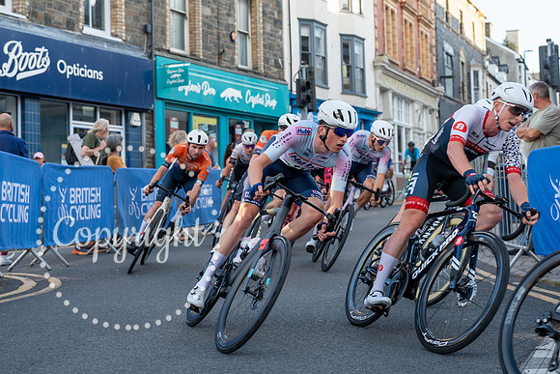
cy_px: 140
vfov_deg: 20.9
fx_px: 1012
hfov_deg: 30.9
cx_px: 307
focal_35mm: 65
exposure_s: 1/800
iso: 200
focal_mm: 45
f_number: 3.2
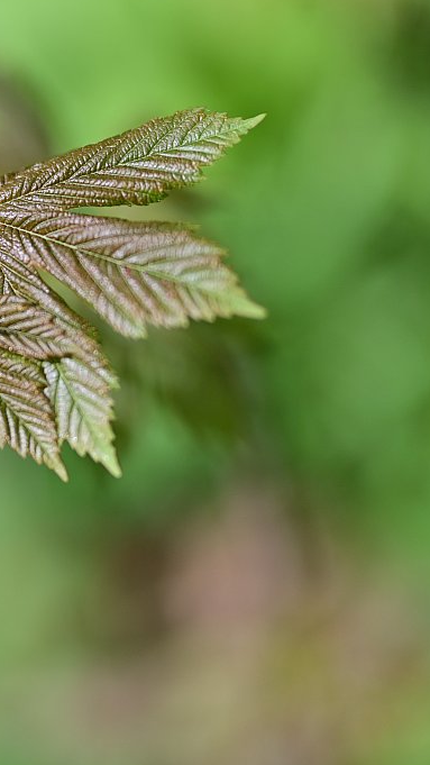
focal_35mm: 157
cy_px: 326
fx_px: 3183
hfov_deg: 7.6
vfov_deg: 13.7
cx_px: -130
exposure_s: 1/4000
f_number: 1.2
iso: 64
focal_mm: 85
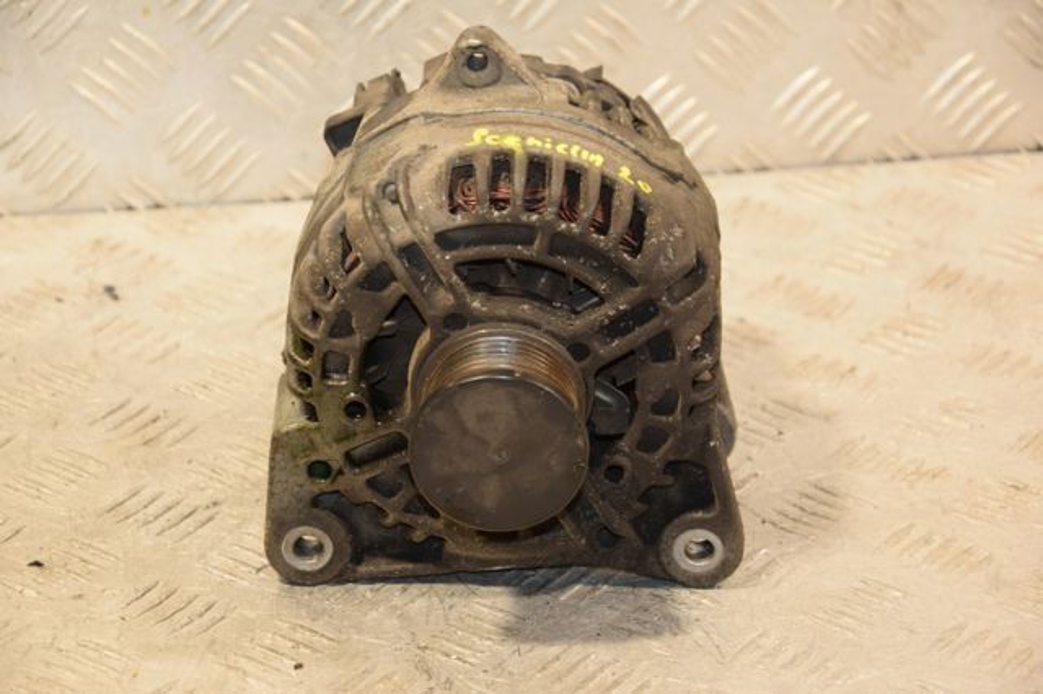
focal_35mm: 128
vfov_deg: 10.7
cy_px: 347
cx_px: 522
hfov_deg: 16.1
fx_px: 3692
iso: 800
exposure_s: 1/100
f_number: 5.6
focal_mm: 85
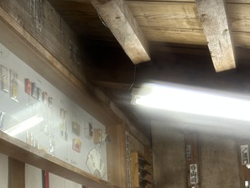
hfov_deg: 27.8
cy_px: 219
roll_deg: +2.6
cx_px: 43
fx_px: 491
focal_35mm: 68
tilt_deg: +7.2
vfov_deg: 20.4
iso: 160
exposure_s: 1/50
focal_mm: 5.7
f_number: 1.5
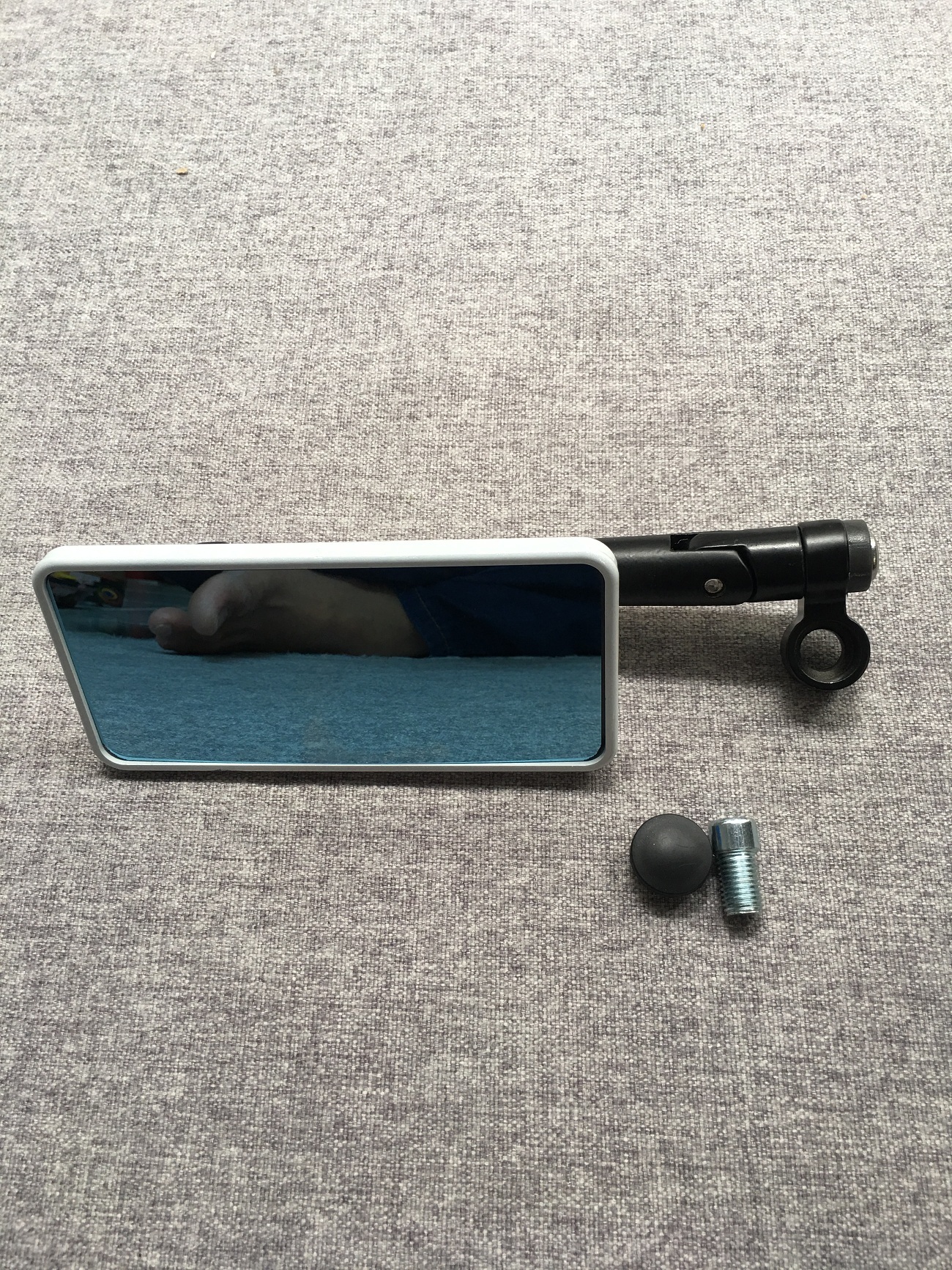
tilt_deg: -64.4
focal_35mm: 29
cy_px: 635
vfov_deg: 61.7
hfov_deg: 48.2
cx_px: 476
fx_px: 1063
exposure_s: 1/33
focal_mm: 4.15
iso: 32
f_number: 2.2
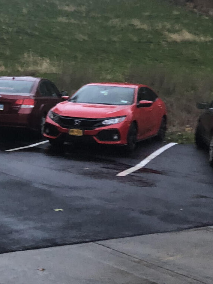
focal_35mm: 74
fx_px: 607
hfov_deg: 19.2
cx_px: -11
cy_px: 92
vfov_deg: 26.2
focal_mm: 3.99
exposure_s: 1/15
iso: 80
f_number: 1.8
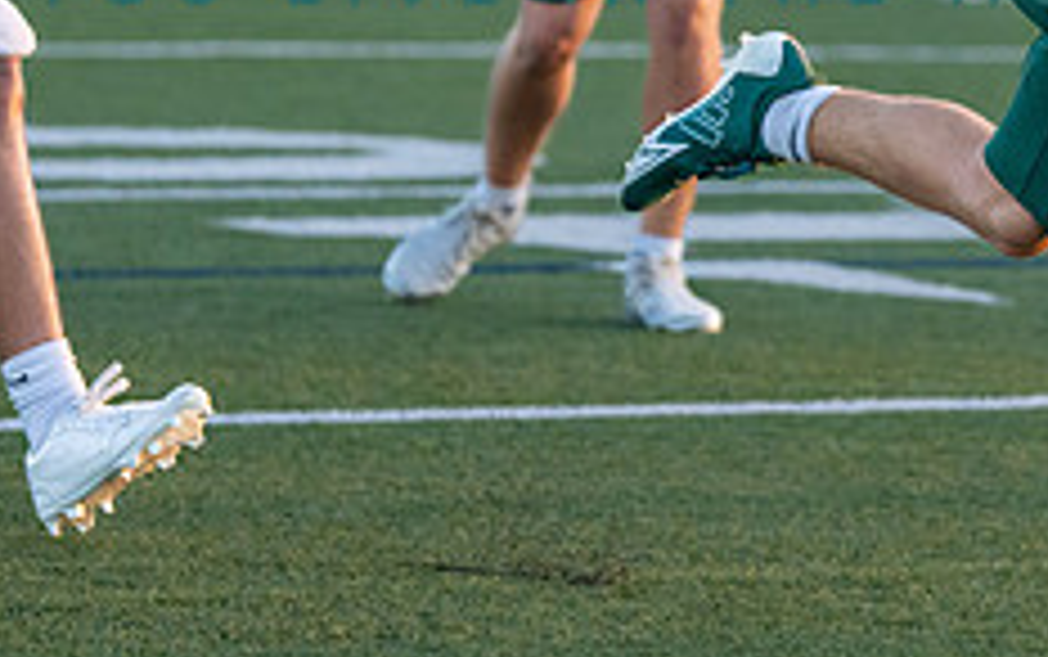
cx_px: 1347
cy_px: -336
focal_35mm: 458
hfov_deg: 4.6
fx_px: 13091
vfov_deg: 2.9
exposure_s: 1/2000
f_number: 2.8
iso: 800
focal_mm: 125
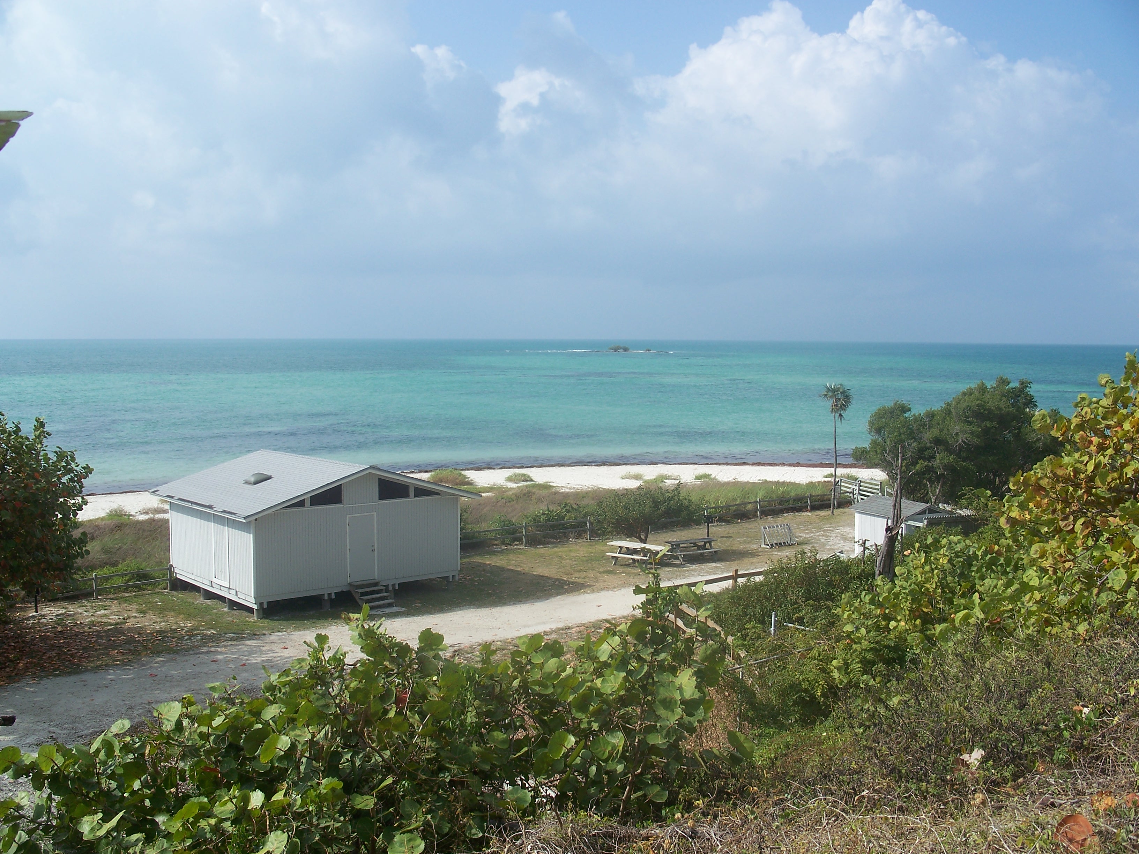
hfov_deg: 50.1
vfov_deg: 38.7
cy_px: 427
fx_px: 1217
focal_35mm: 37
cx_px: 570
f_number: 4
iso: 64
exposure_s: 1/640
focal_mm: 7.8
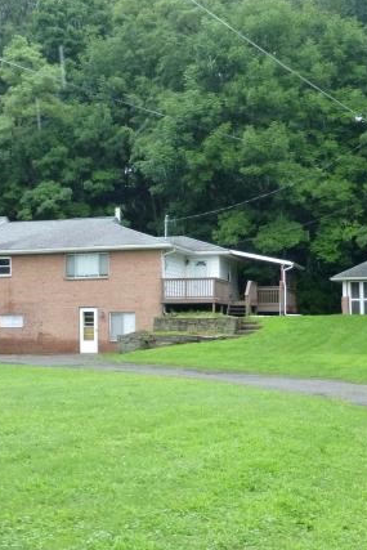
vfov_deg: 34.5
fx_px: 886
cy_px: 274
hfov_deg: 23.3
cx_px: 117
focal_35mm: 58
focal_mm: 7.4
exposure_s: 1/250
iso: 800
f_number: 3.9
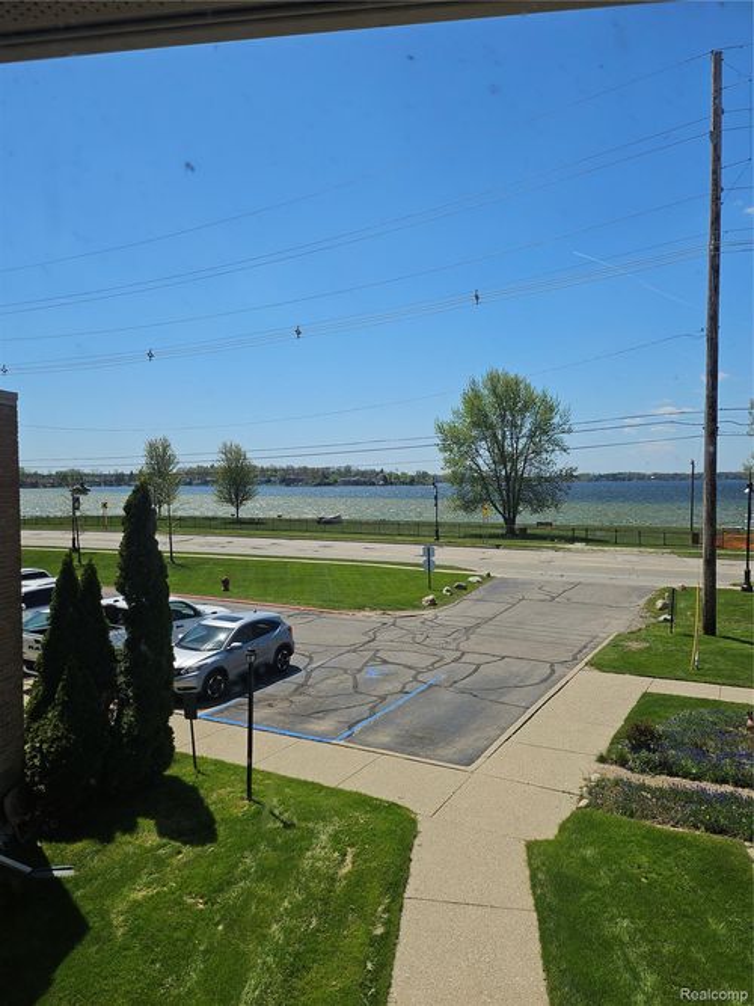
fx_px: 697
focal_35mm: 24
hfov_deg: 56.8
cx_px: 377
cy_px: 503
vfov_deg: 71.6
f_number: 1.8
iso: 50
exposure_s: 1/5460
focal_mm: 5
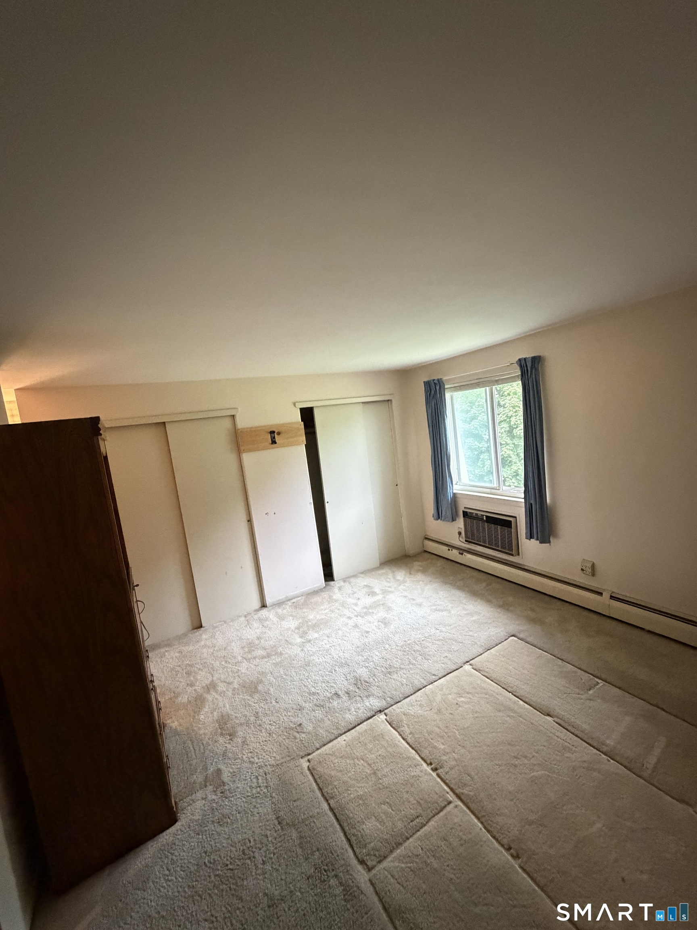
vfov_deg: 102.1
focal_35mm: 14
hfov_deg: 85.7
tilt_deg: -6.4
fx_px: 376
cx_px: 348
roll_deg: +7.4
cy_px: 465
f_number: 2.2
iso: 1000
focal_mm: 2.22
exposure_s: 1/60
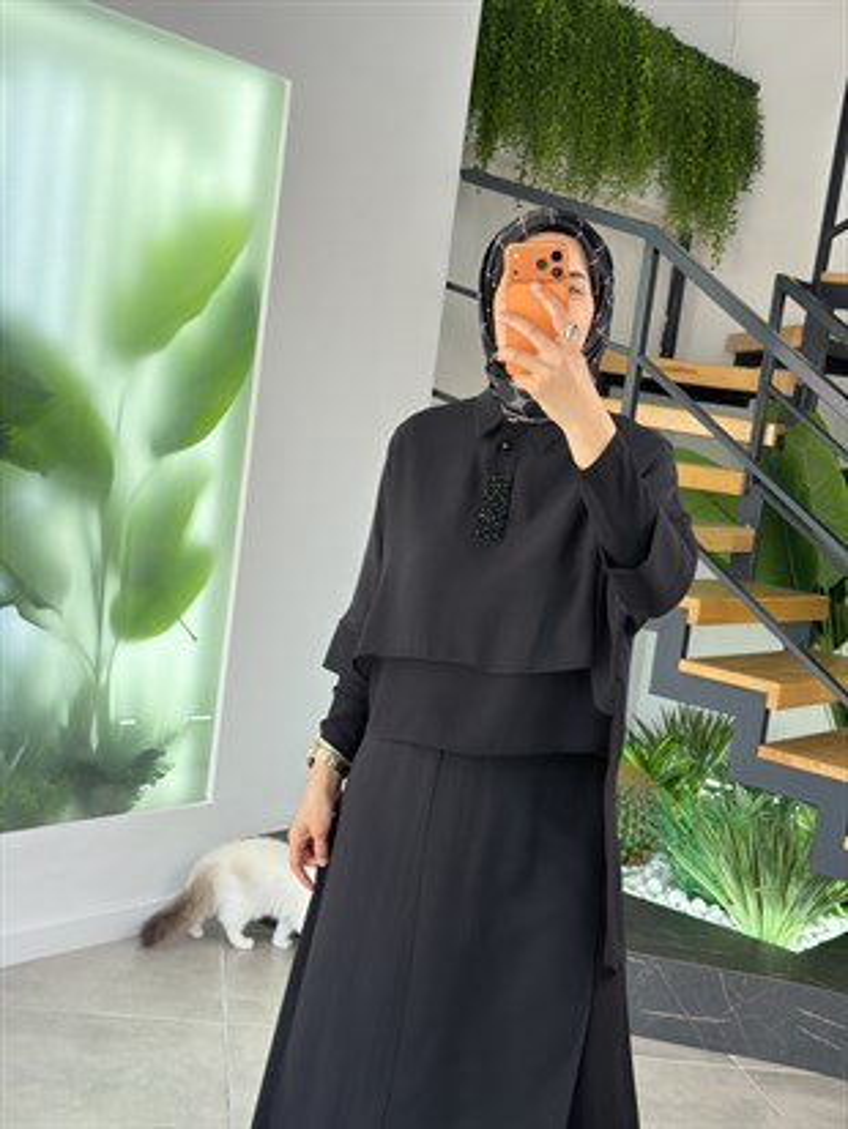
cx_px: 424
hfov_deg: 30.3
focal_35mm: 48
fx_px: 1567
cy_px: 564
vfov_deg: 39.6
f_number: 1.78
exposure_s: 1/193
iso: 100
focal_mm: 6.76
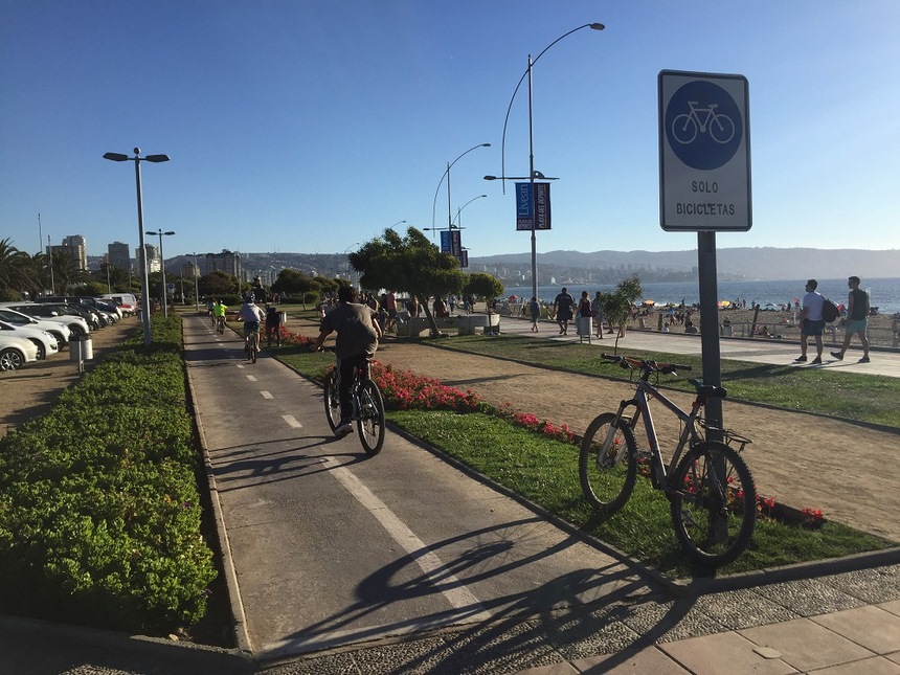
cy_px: 338
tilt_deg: -3.8
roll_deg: +1.5
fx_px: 754
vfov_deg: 48.2
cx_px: 450
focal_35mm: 29
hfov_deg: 61.7
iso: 32
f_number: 2.2
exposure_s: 1/2639
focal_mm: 4.15
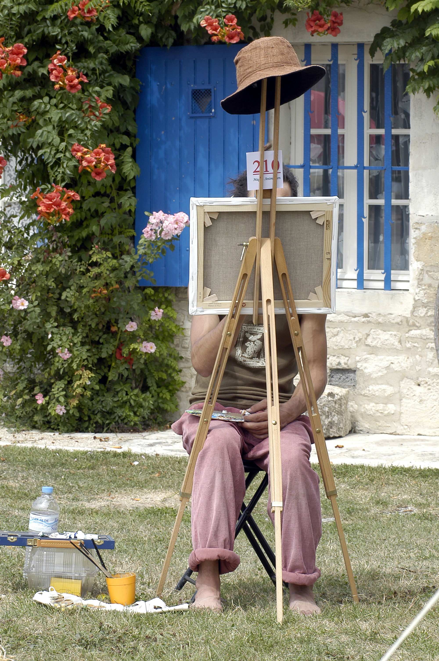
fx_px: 2199
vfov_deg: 17.1
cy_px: 330
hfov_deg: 11.4
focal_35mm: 120
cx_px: 220
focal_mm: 80
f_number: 13
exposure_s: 1/125
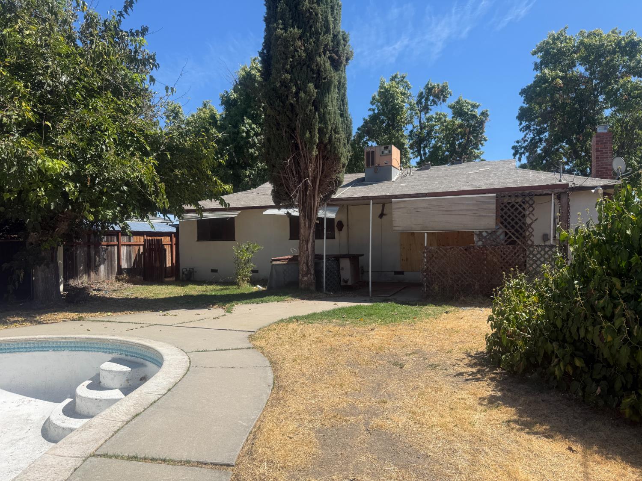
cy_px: 240
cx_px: 321
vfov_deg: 56.8
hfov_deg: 71.6
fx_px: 445
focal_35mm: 24
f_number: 1.78
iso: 80
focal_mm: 6.76
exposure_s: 1/3759
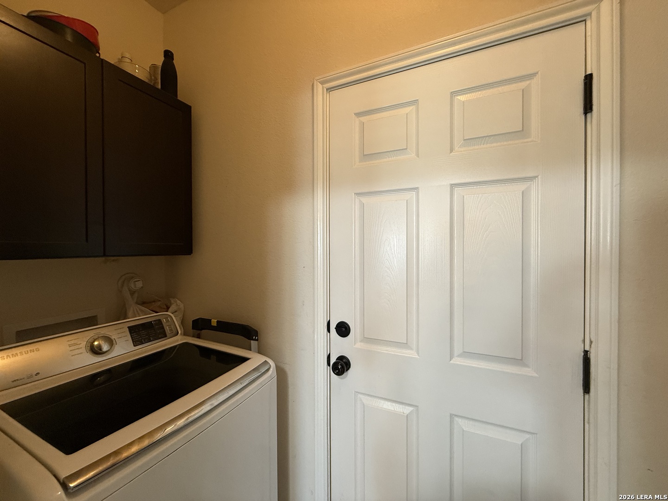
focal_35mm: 14
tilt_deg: -0.4
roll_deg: -0.2
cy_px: 250
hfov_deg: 102.1
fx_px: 270
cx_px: 334
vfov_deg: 85.7
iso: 320
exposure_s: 1/60
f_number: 2.2
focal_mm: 2.22
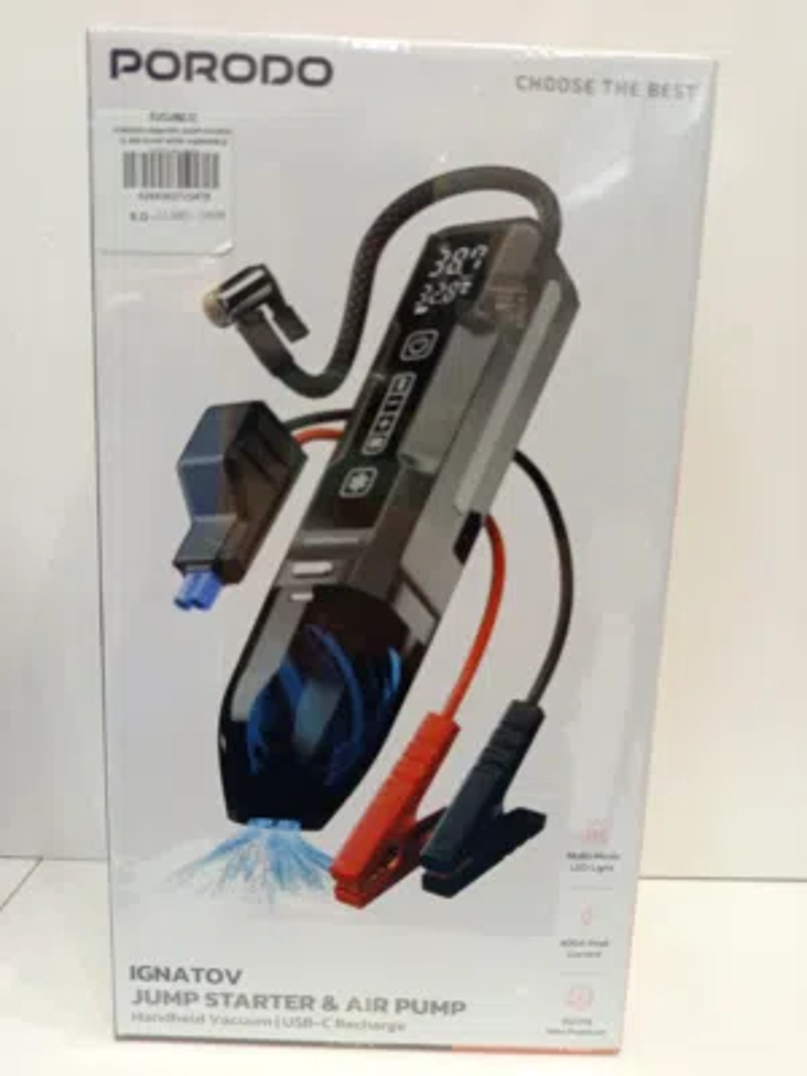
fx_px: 746
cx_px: 404
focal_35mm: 24
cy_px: 538
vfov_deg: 71.6
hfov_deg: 56.8
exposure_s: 1/50
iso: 234
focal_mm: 5.24
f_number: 1.7
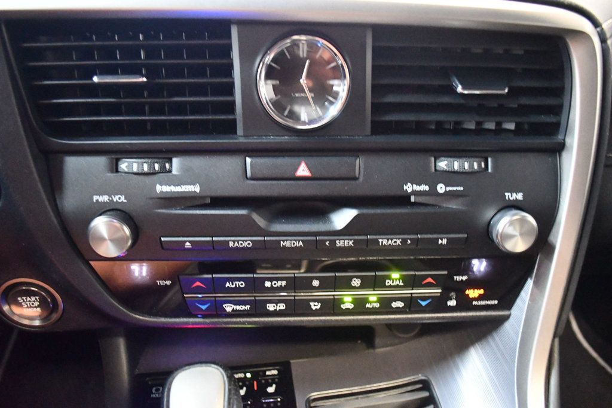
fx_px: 459
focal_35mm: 27
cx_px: 306
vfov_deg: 47.9
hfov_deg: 67.4
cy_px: 204
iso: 12800
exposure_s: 1/20
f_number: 3.5
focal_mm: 18
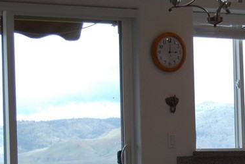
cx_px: 258
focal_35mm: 183
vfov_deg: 7.5
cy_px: 159
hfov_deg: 11.1
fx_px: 1246
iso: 200
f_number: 5.3
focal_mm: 42
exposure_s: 1/125
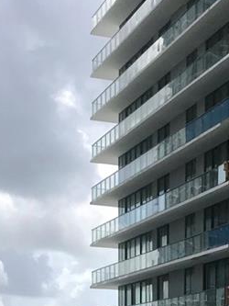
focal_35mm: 101
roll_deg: -1.2
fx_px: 890
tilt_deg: -3.5
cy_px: 444
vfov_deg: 17.7
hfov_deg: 14.4
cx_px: 231
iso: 20
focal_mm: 3.99
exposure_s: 1/2907
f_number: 1.8
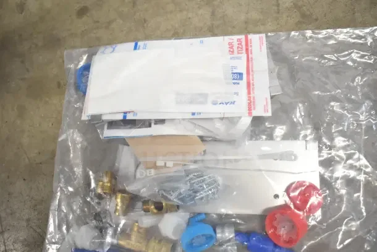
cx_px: 188
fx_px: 346
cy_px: 126
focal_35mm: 33
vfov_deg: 40.0
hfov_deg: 57.2
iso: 1100
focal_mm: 22
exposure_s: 1/30
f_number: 3.8
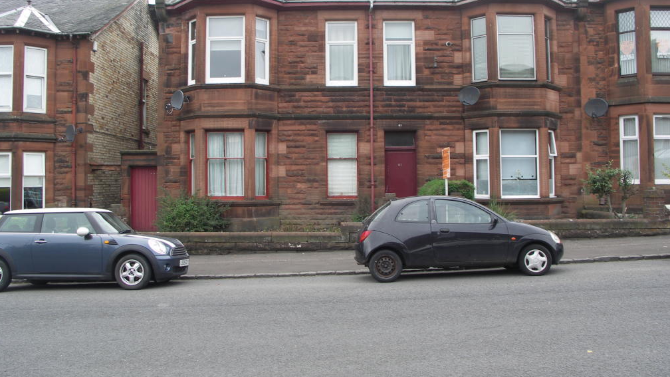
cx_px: 332
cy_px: 153
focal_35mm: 31
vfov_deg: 37.6
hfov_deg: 62.6
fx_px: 551
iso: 50
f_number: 4
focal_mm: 7.2
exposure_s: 1/125
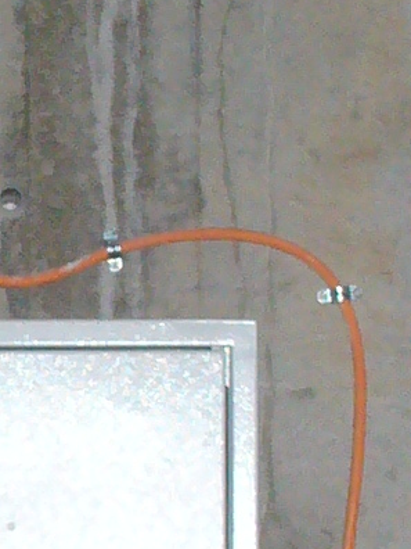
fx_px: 3784
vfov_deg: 8.3
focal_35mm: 239
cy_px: 467
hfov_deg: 6.1
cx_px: -288
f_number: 2.8
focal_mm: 6.1
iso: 300
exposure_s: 1/60
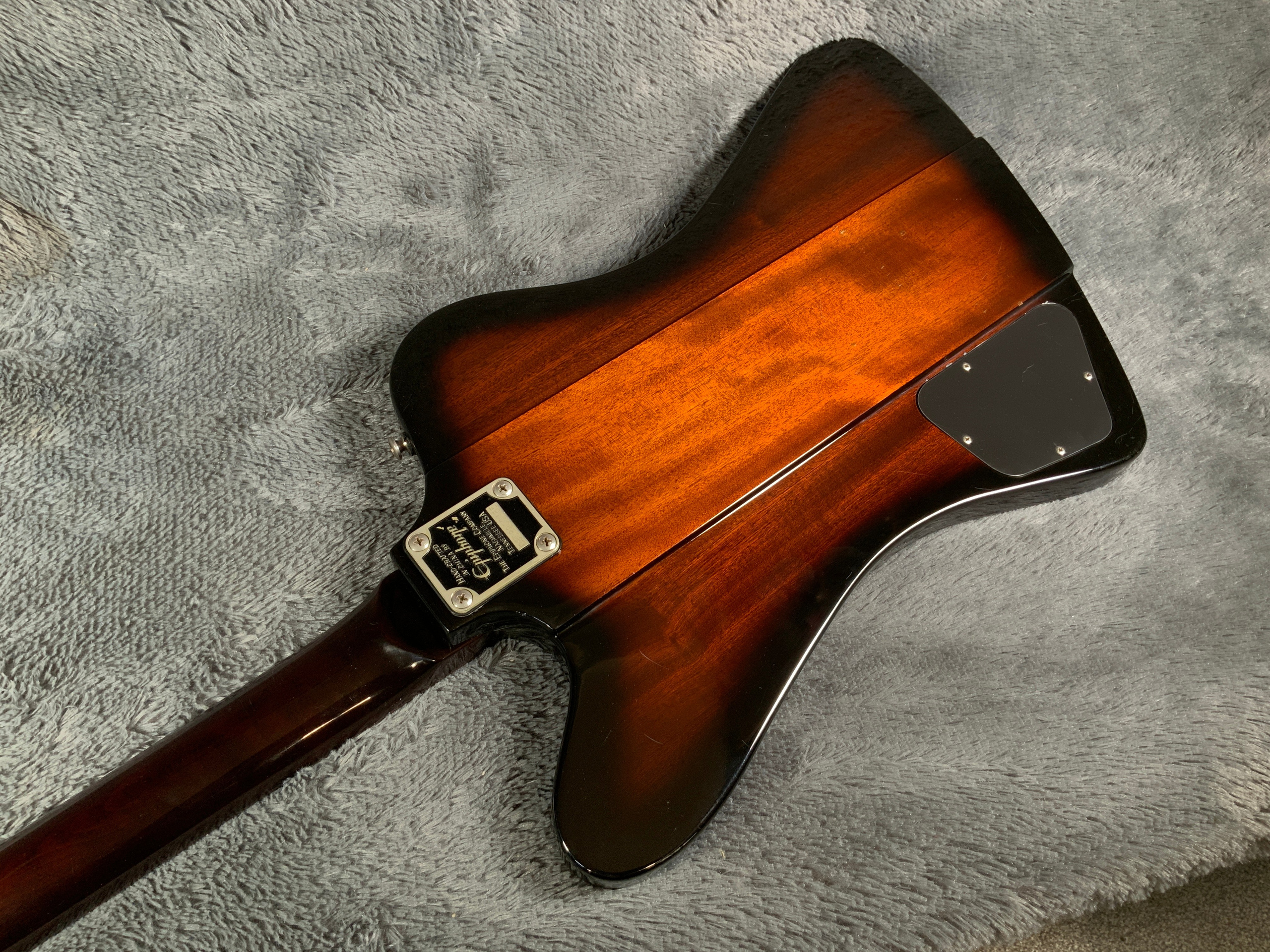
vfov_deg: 48.2
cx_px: 635
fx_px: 1064
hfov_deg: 61.7
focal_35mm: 29
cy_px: 476
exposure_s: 1/52
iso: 80
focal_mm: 3
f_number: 1.8
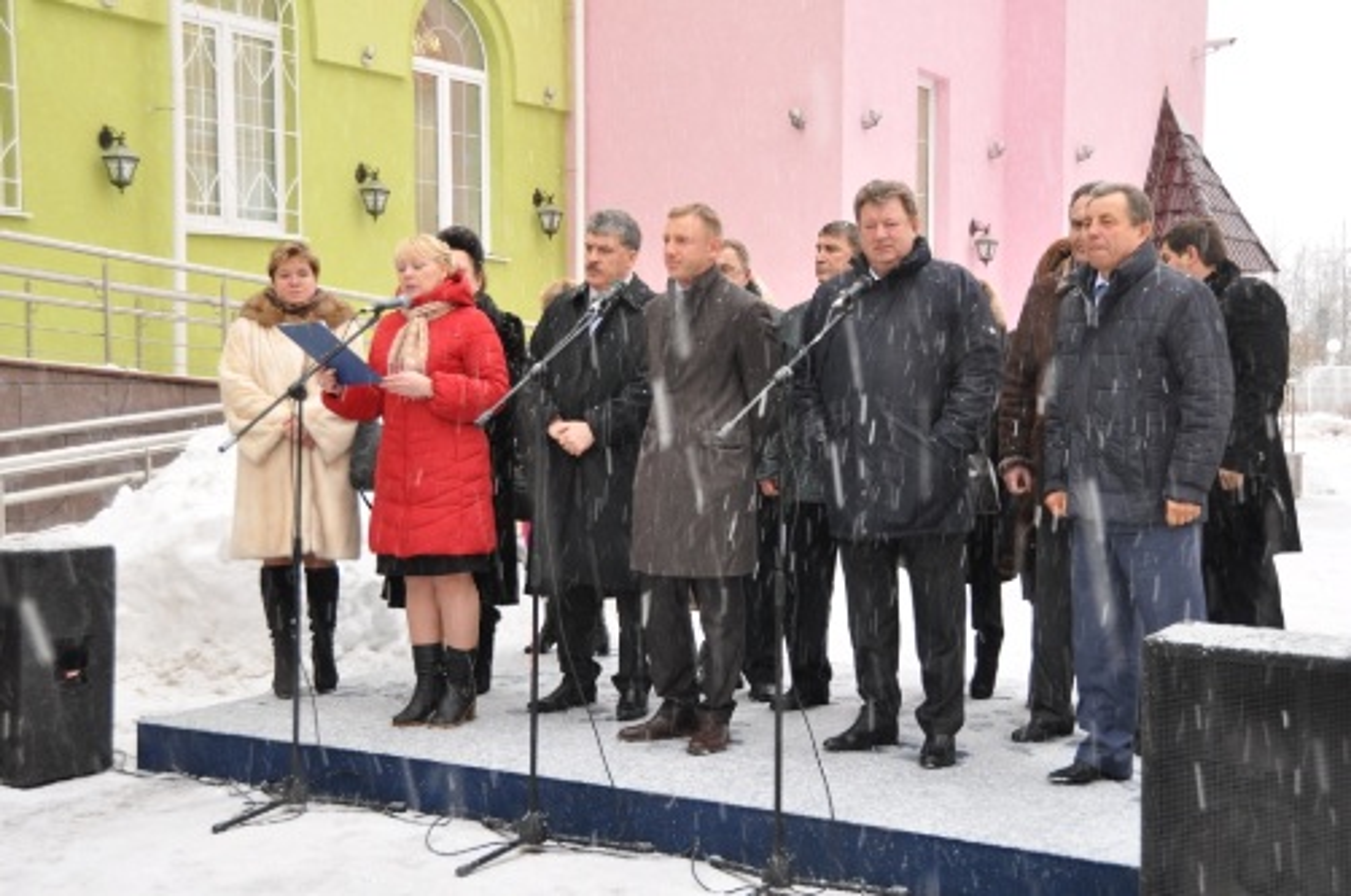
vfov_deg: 28.0
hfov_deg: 41.2
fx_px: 1798
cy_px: 448
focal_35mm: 48
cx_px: 676
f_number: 4.5
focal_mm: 32
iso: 200
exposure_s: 1/25
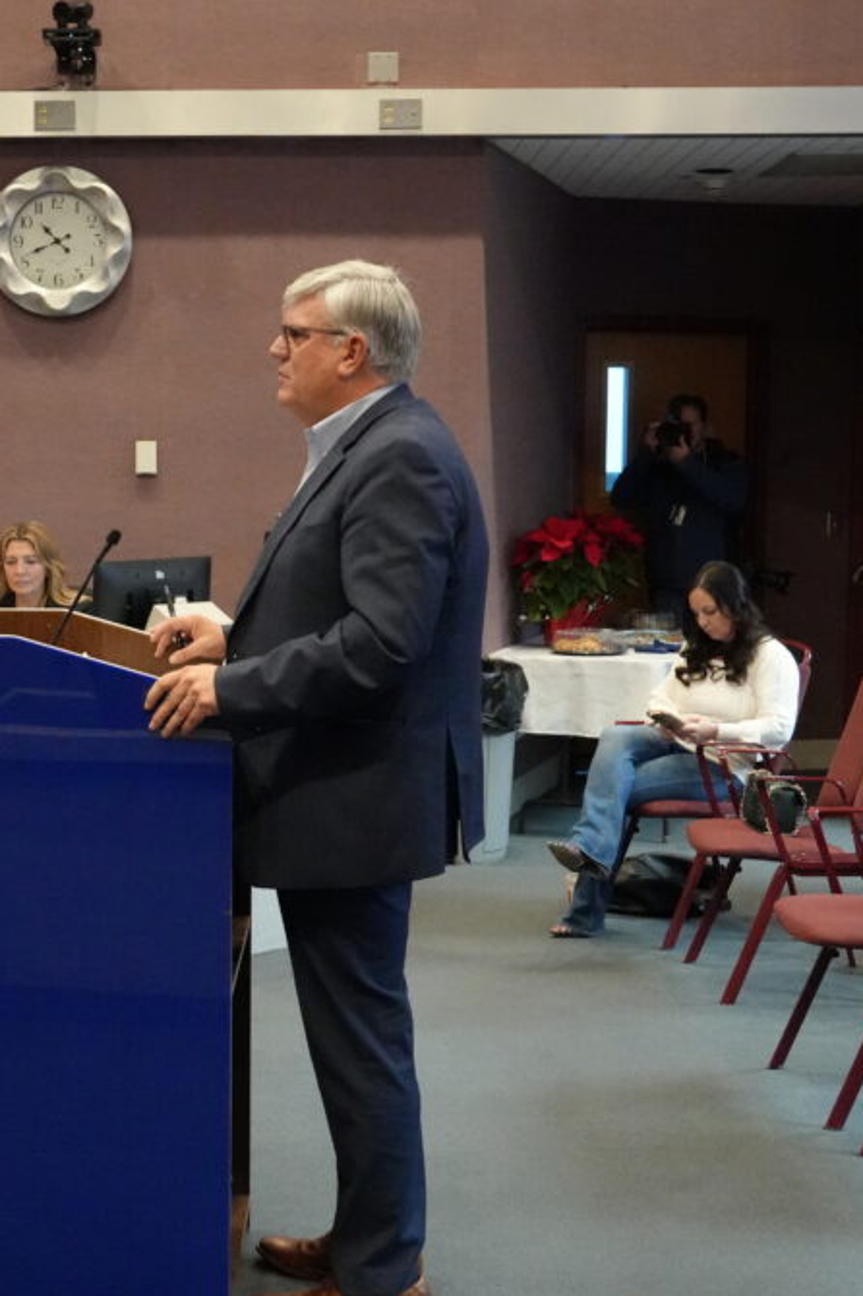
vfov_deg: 37.7
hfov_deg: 25.2
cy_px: 645
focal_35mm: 53
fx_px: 1899
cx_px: 170
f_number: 3.5
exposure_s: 1/160
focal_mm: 23
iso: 6400
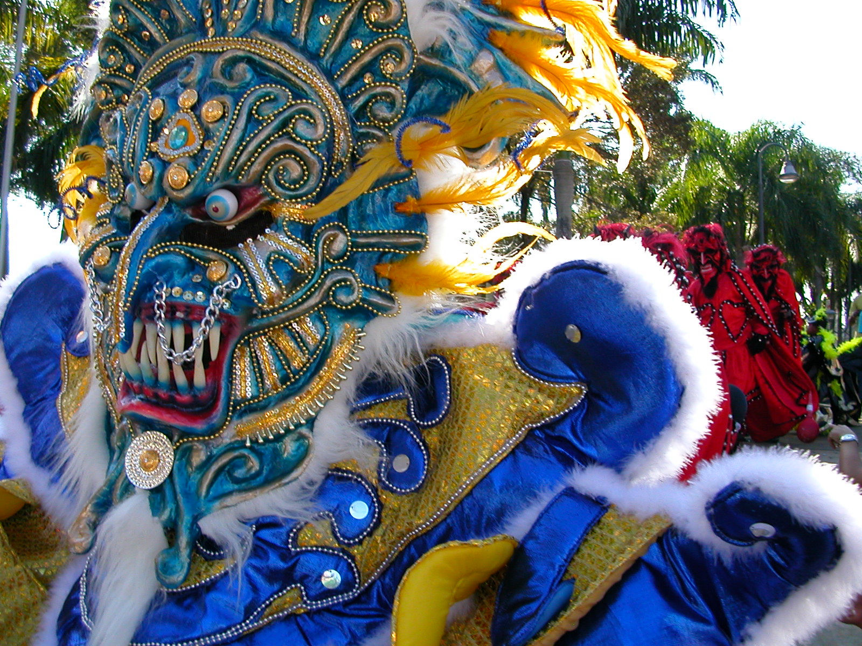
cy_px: 323
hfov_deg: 50.1
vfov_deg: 38.7
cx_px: 431
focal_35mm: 37
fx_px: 921
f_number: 2.7
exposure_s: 1/430
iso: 100
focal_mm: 5.6
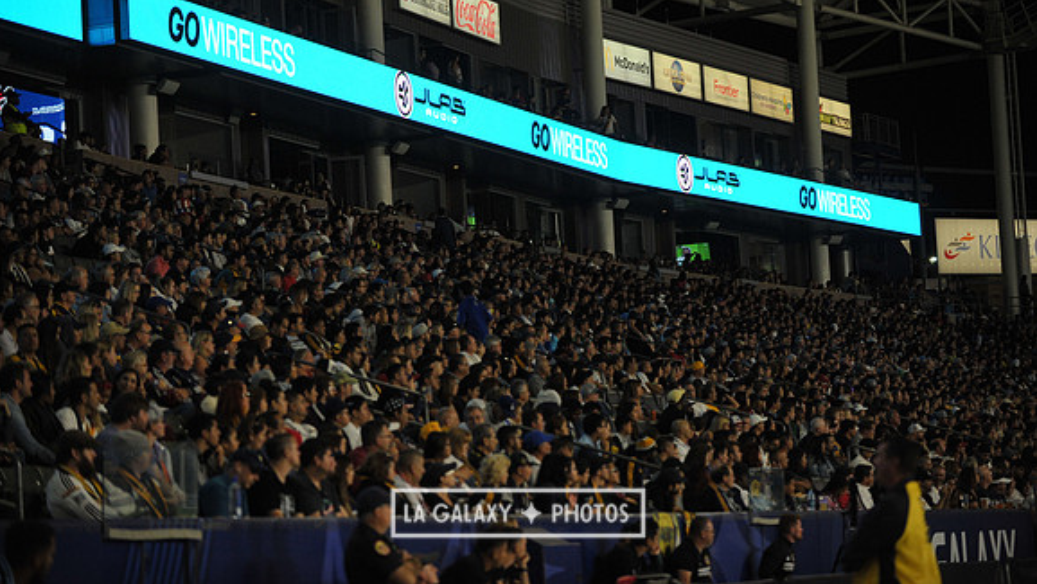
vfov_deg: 9.9
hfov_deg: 17.6
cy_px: 243
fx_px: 3356
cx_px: 518
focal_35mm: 122
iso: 1250
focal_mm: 116
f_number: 2.8
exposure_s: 1/1250
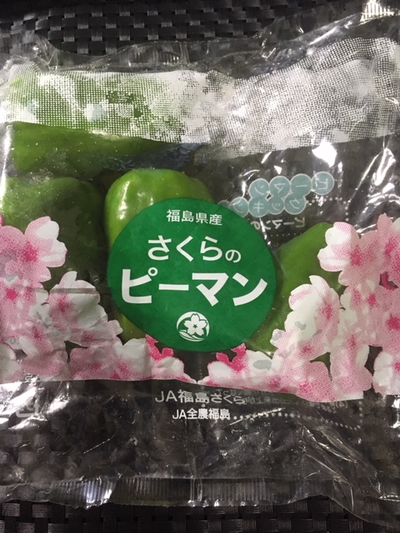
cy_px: 266
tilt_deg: -78.1
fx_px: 447
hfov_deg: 48.2
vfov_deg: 61.7
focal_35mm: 29
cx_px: 200
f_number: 2.2
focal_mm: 4.15
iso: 200
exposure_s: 1/30
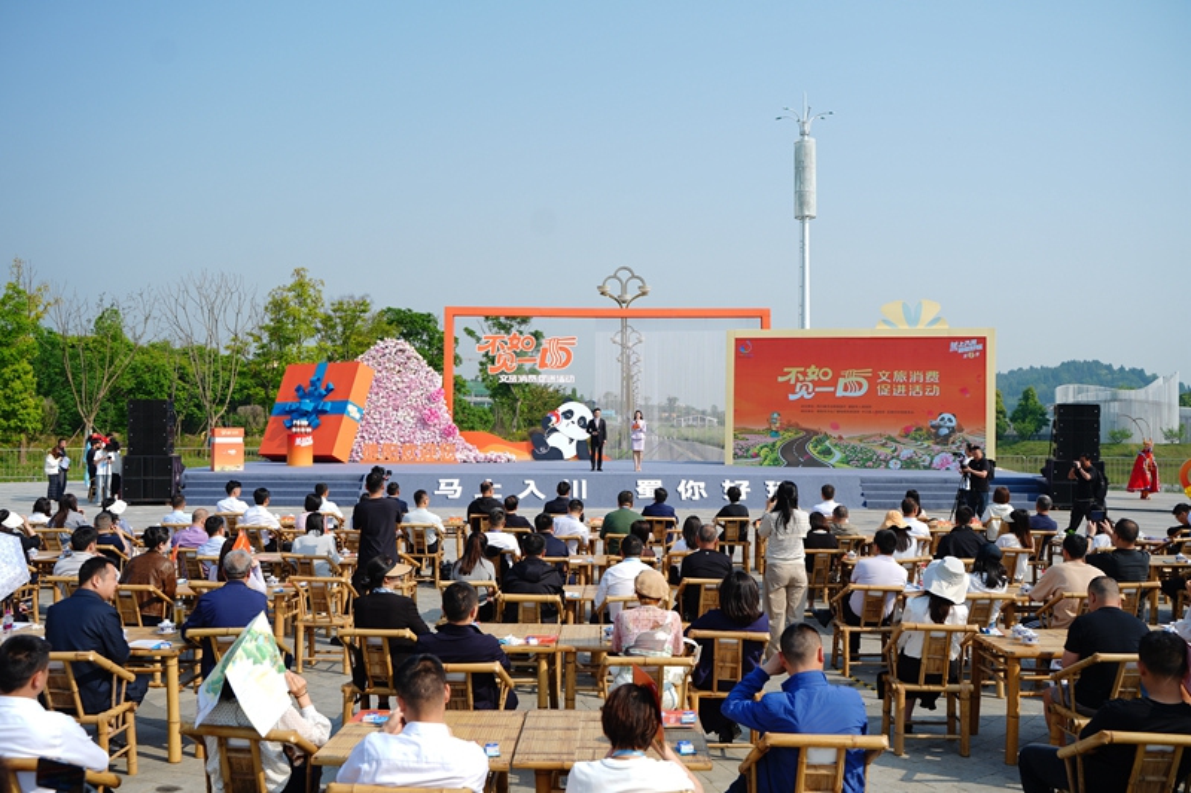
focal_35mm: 32
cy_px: 396
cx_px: 596
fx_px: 1058
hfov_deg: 58.7
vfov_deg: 41.1
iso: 64
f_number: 4
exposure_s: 1/640
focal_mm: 32
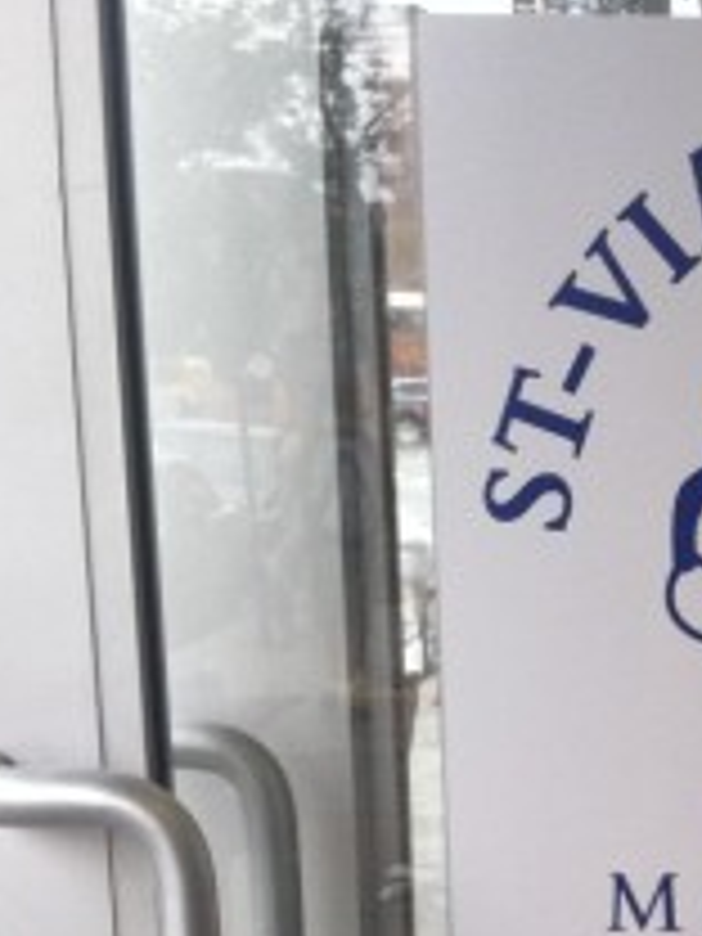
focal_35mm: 90
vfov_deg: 21.1
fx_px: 2434
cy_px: 902
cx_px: 860
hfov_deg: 15.7
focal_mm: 3.85
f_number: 2.8
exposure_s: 1/120
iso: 125
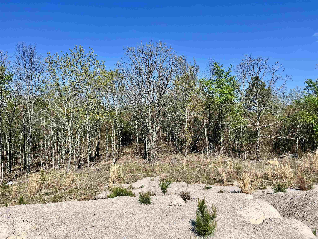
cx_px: 159
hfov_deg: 67.3
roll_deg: +0.7
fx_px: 239
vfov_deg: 53.1
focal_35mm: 26
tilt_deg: +2.2
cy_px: 120
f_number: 1.6
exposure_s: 1/4149
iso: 50
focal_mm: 5.1
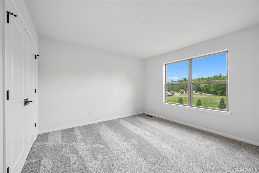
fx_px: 101
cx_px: 130
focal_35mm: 14
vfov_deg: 81.2
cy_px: 86
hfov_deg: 104.2
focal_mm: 14
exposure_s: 1/3
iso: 100
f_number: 9
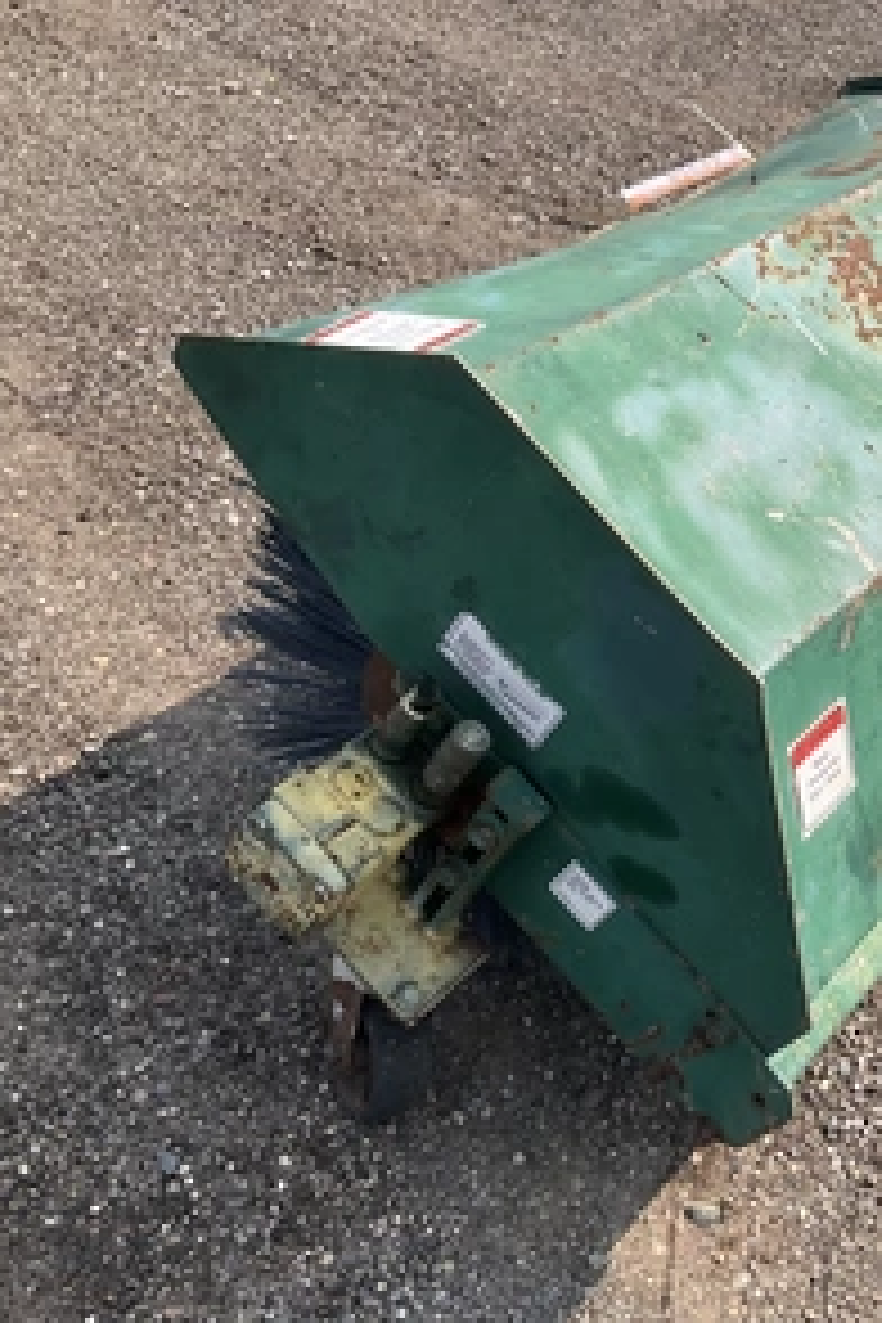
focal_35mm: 41
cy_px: 670
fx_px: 1507
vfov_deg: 47.4
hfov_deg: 31.6
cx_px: 729
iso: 25
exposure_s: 1/1168
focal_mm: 3
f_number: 1.8
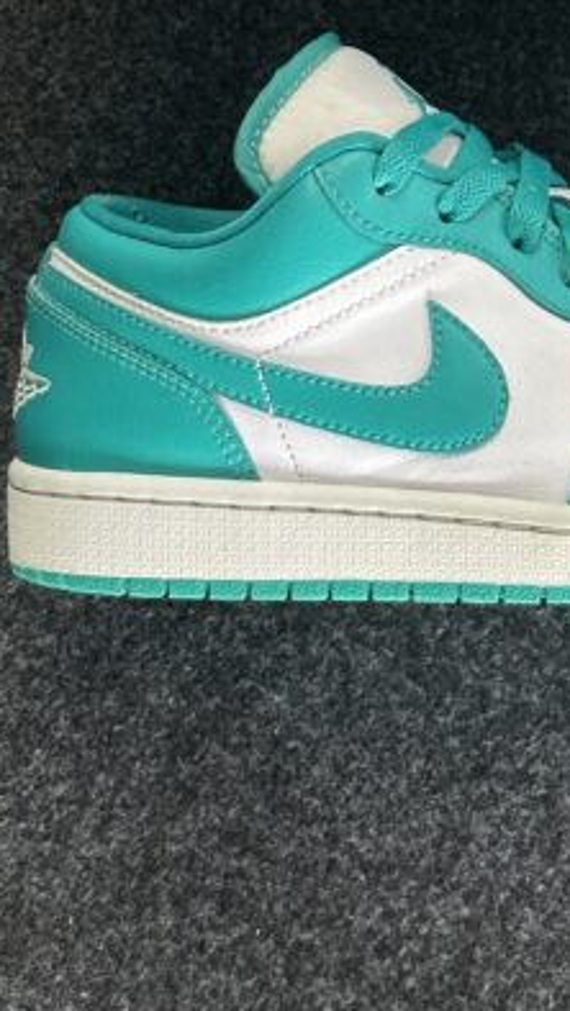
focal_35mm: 106
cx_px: 555
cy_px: 12
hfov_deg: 11.3
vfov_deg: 19.6
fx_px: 2845
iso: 160
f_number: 1.78
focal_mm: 6.86
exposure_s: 1/50
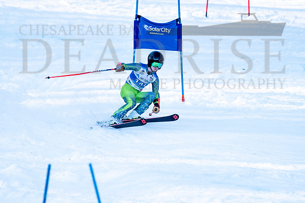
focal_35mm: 775
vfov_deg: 1.8
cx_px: 94
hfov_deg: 2.7
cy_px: 103
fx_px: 6571
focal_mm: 560
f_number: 8
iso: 1250
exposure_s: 1/2000
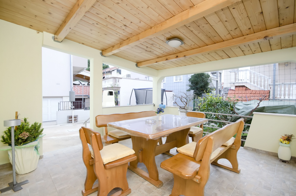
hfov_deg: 100.5
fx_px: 123
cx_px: 148
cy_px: 98
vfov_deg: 77.1
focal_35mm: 15
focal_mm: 10
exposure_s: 1/160
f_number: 8
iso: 100
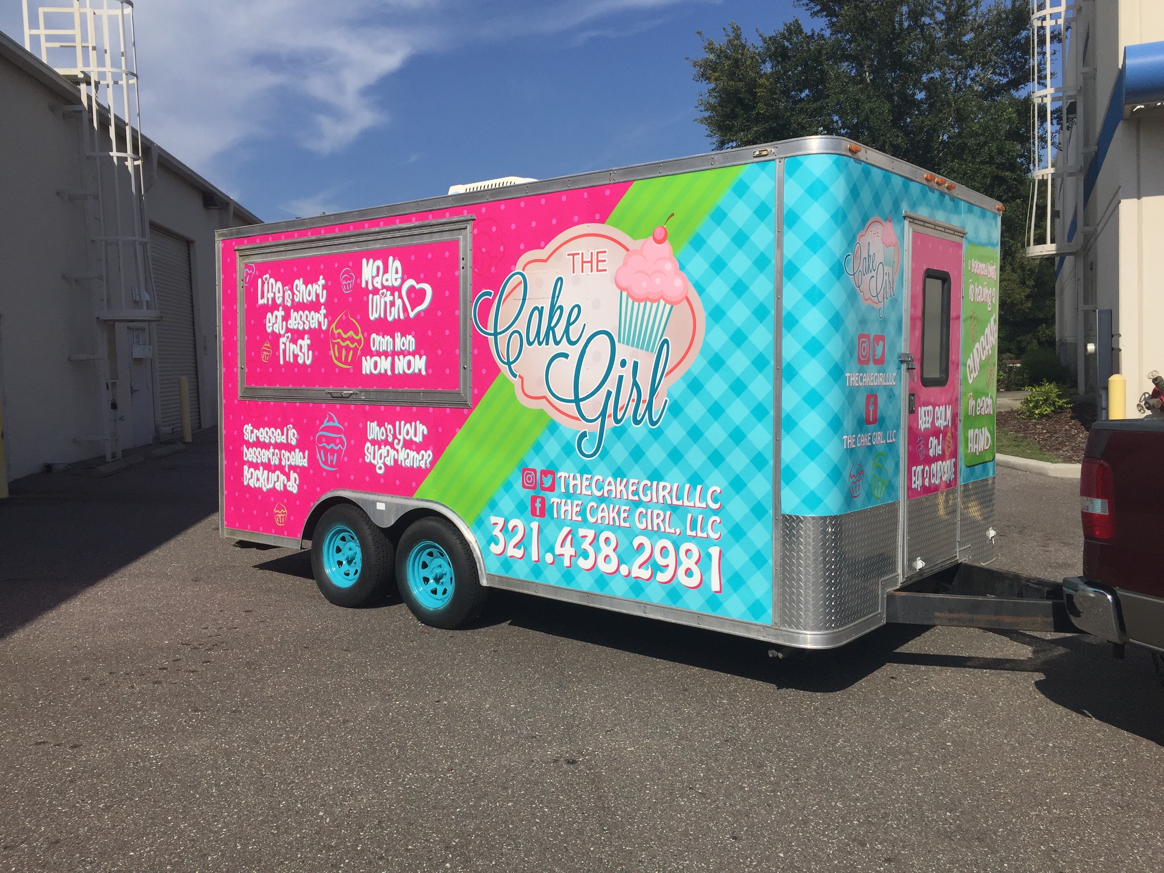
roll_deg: +1.4
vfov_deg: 48.2
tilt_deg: -3.9
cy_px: 436
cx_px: 582
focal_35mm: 29
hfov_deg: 61.7
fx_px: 975
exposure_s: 1/4405
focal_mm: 4.15
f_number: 2.2
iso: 32
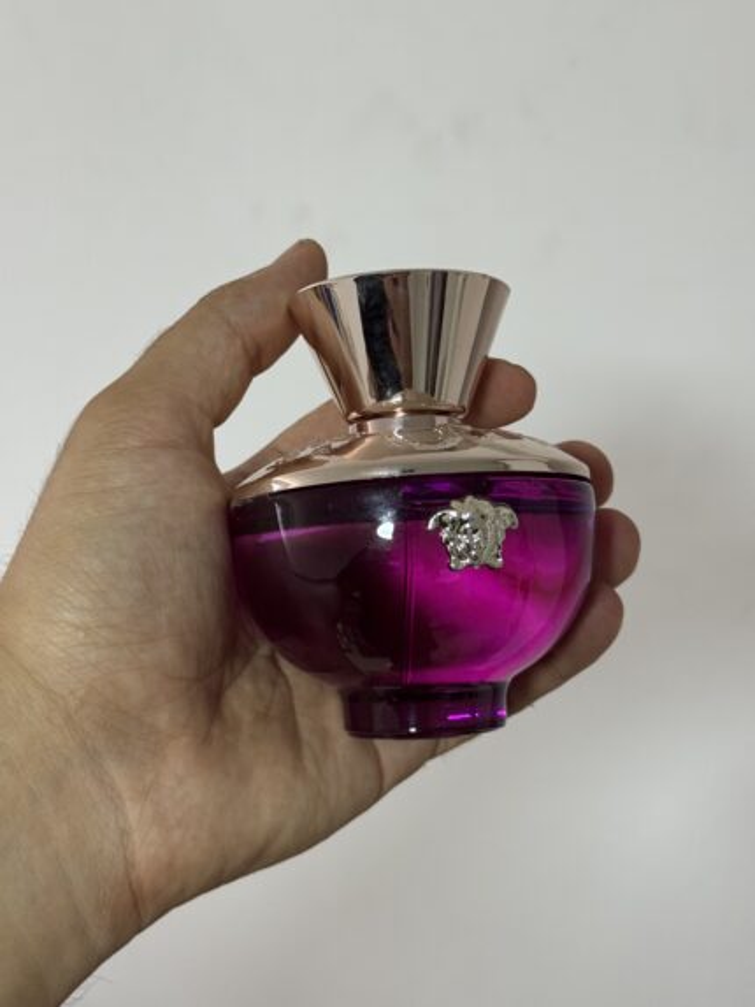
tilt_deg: -26.9
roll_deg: -1.4
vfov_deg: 39.6
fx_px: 1395
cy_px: 504
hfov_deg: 30.3
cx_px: 378
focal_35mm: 48
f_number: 1.78
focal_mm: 6.76
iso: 125
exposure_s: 1/50
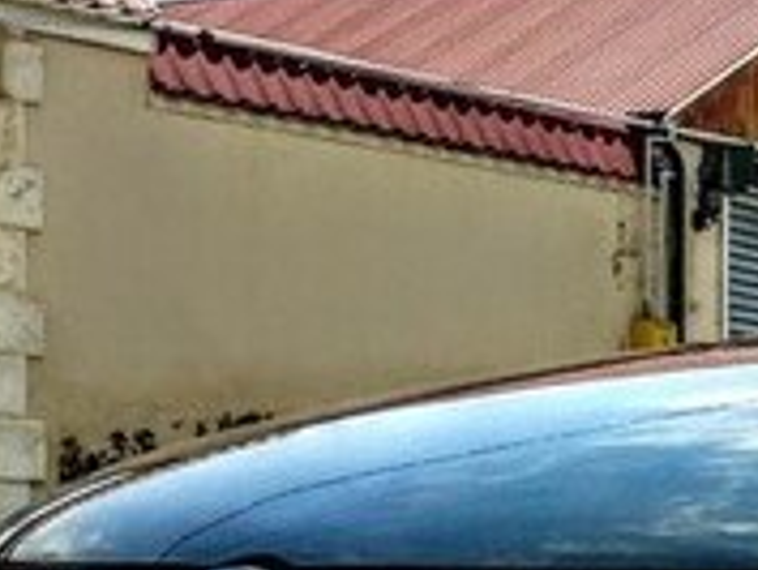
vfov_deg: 14.6
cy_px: 739
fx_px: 2125
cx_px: 1323
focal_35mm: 97
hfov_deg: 17.0
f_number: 2.2
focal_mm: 3.81
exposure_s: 1/1051
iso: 125
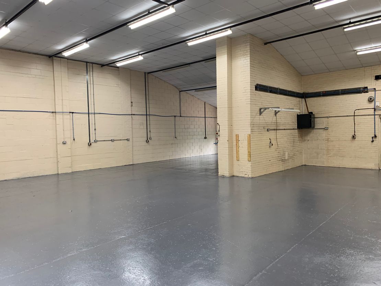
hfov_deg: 67.3
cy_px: 143
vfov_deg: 53.1
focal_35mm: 26
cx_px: 190
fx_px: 286
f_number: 1.8
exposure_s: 1/50
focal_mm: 4.25
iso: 100
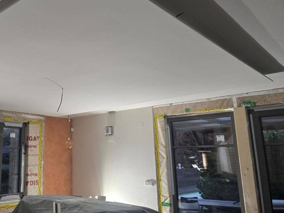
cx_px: 89
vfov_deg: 39.7
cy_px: 104
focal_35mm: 36
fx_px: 295
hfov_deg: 50.2
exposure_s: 1/100
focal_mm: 5.4
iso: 200
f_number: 1.8
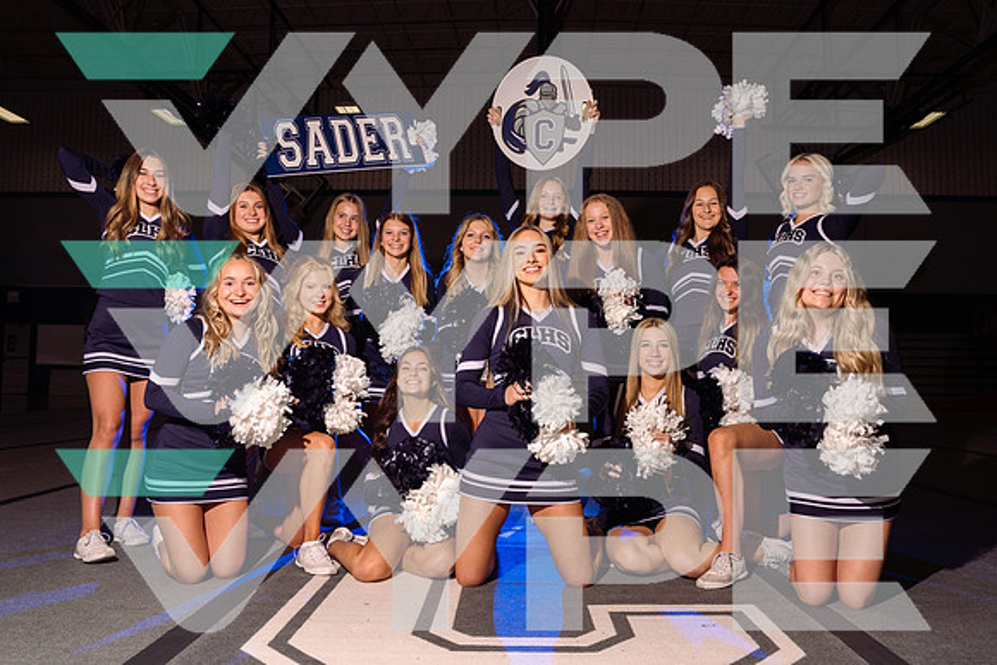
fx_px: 733
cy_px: 329
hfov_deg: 68.4
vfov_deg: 48.8
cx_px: 523
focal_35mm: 26
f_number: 8
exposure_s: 1/250
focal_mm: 24
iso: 100
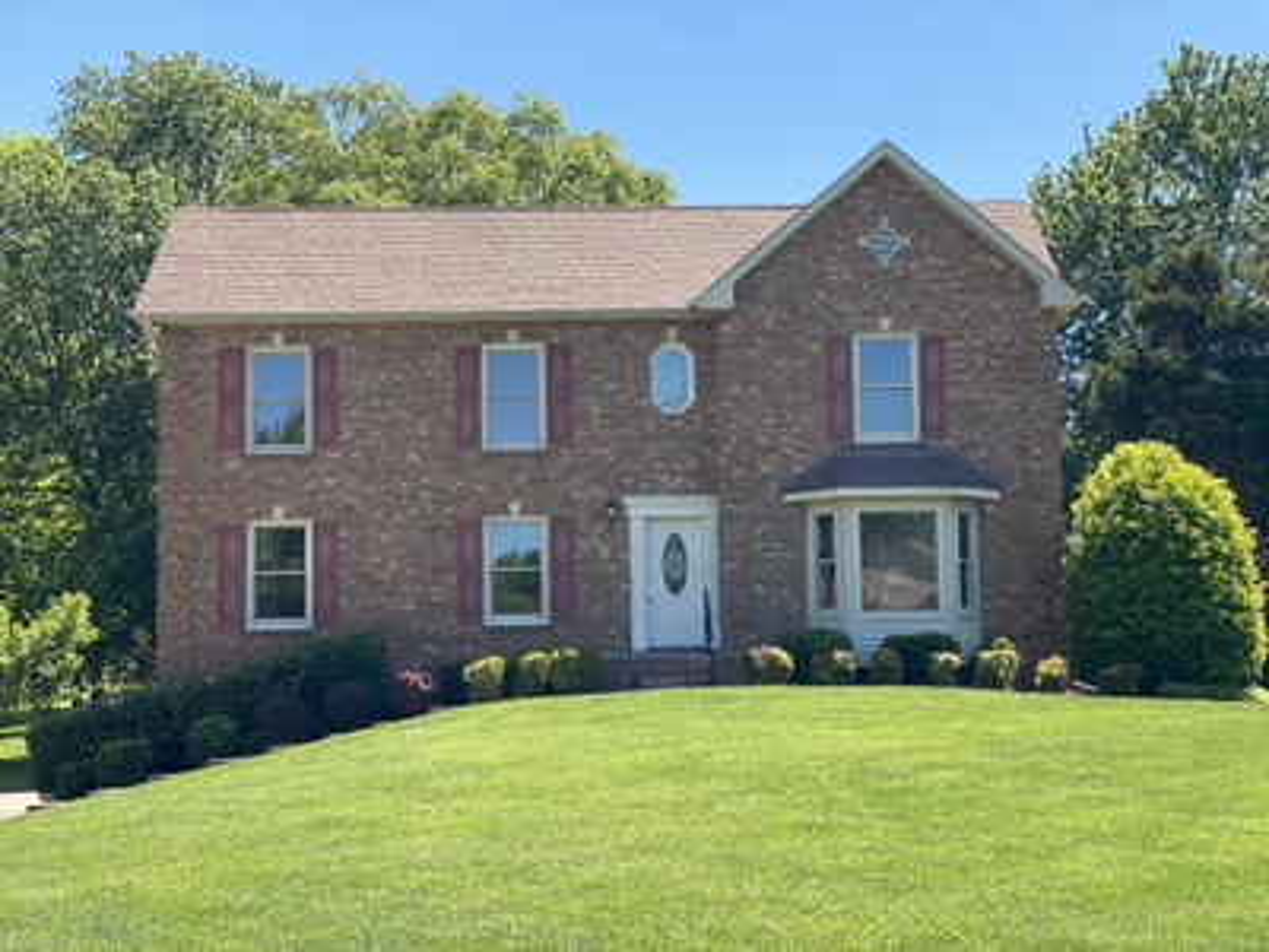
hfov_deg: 36.8
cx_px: 634
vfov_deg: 28.0
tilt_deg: +5.6
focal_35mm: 52
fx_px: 1906
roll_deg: +0.2
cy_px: 476
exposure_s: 1/510
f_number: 2
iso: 20
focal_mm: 6
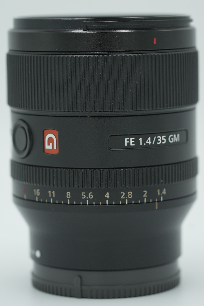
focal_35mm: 90
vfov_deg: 22.6
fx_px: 765
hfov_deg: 15.2
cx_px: 102
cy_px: 153
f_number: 4.5
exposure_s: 1/125
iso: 125
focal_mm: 90
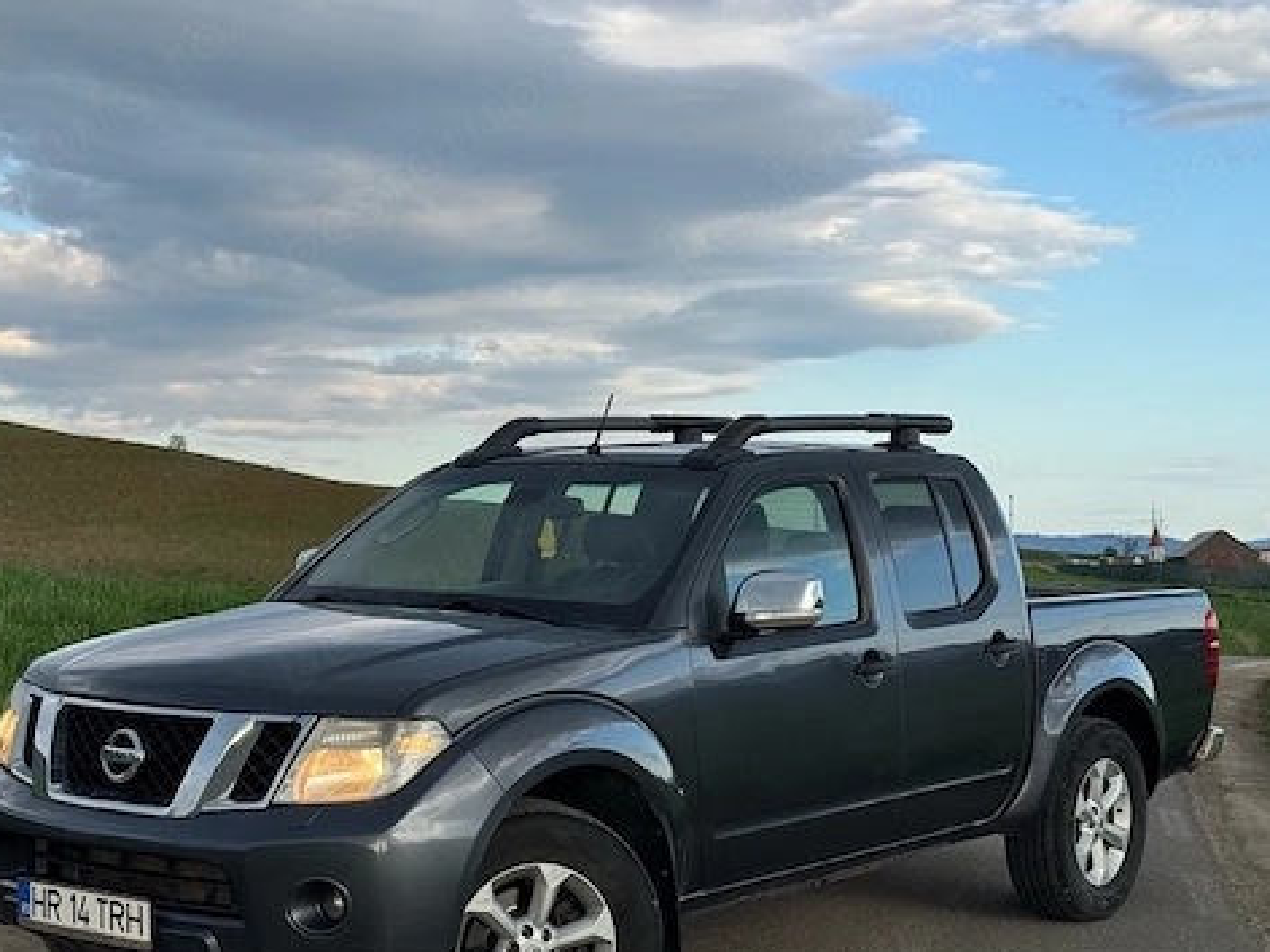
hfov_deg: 31.7
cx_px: 578
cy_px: 584
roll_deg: +1.1
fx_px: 2238
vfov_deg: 24.0
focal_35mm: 61
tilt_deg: +1.0
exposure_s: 1/1193
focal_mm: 6.76
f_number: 1.78
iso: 64
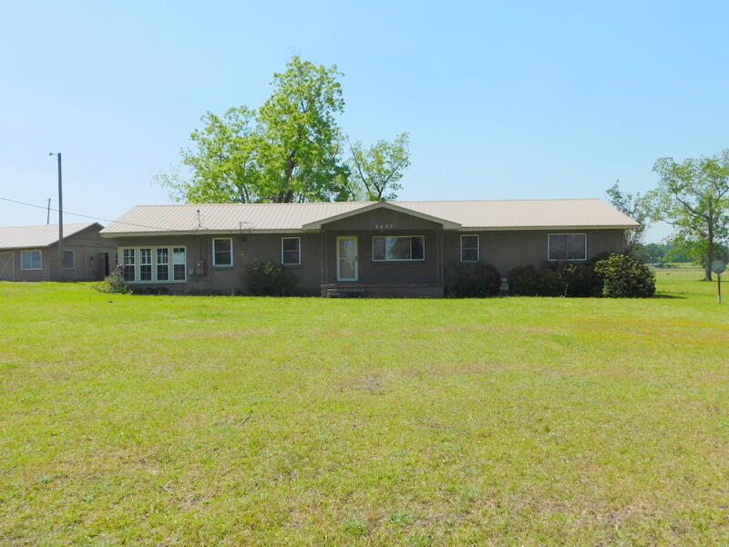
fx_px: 632
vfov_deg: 46.8
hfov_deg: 60.0
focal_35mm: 30
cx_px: 364
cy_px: 274
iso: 125
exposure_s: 1/500
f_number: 6.4
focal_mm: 5.3
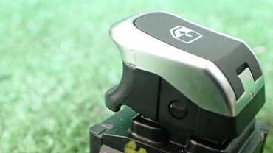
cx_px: 175
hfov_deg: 38.9
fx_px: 384
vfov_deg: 22.1
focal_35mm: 53
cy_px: 137
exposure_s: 1/60
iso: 800
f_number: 2.3
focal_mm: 5.4
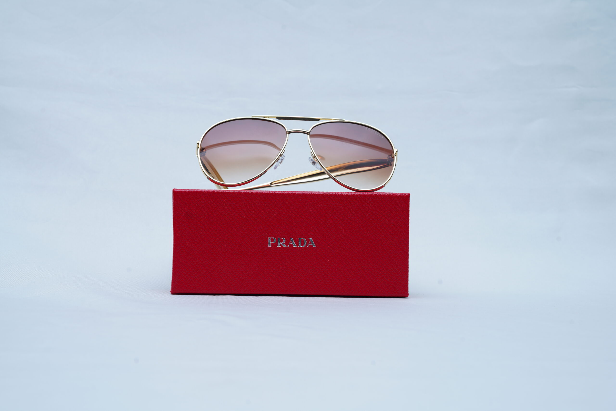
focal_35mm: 50
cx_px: 308
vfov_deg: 27.0
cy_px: 206
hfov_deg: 39.6
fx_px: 856
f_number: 9
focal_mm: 50
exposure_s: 1/160
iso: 125
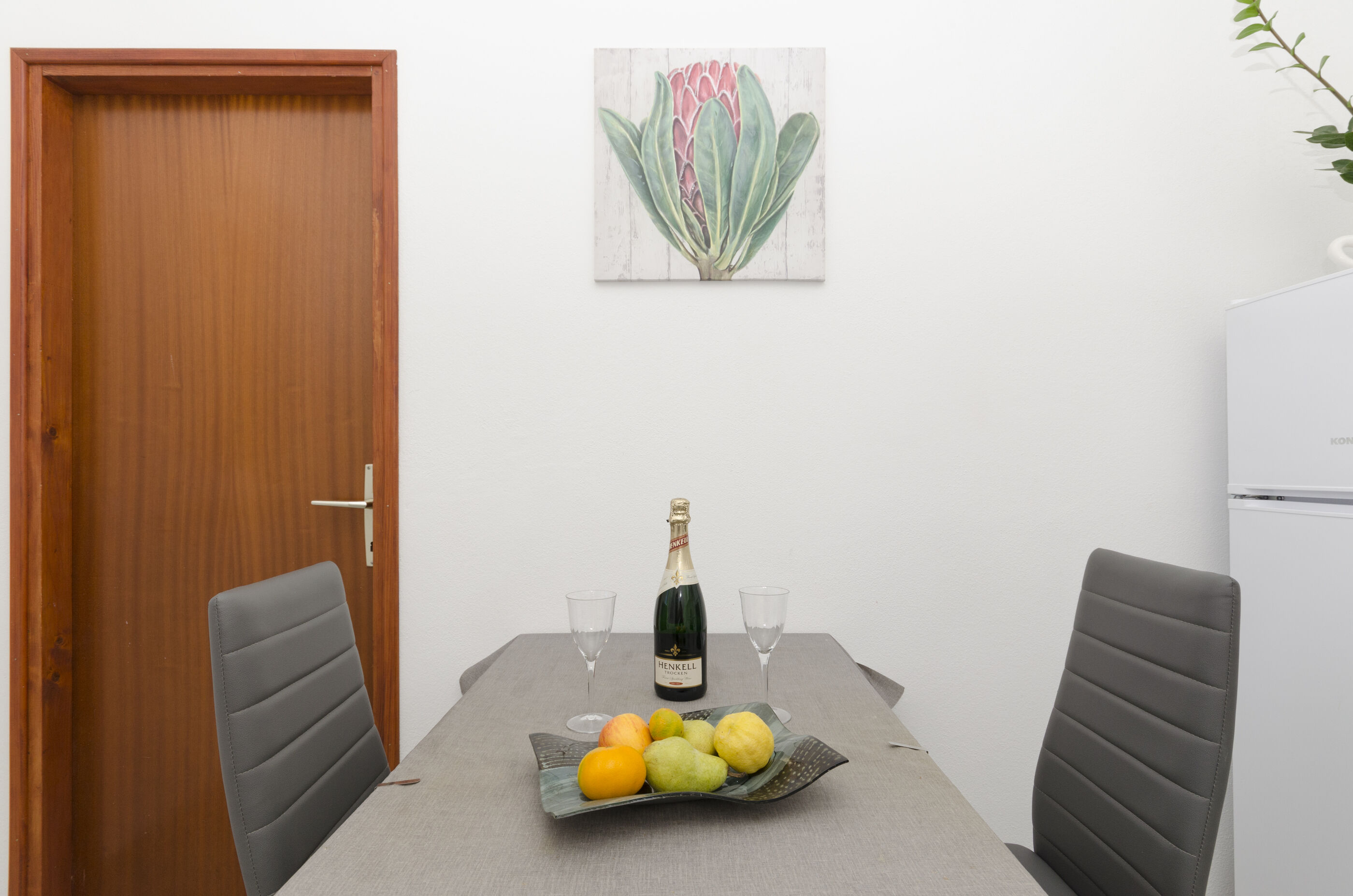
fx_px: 675
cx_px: 676
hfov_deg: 90.1
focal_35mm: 18
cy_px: 448
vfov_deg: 67.2
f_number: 8
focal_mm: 12
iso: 250
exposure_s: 1/200
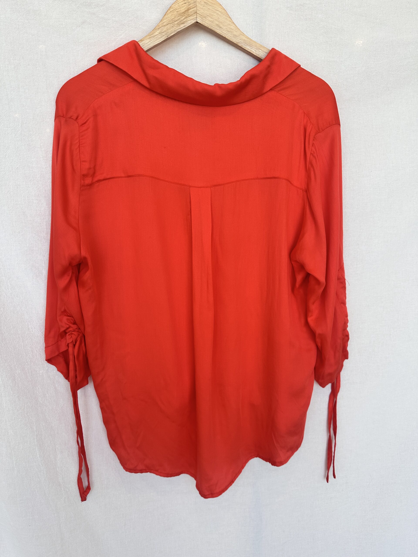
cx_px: 209
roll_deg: +0.1
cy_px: 278
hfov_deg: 56.8
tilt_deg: -9.3
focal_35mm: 24
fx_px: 386
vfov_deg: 71.6
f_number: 1.78
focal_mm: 6.86
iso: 64
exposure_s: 1/136
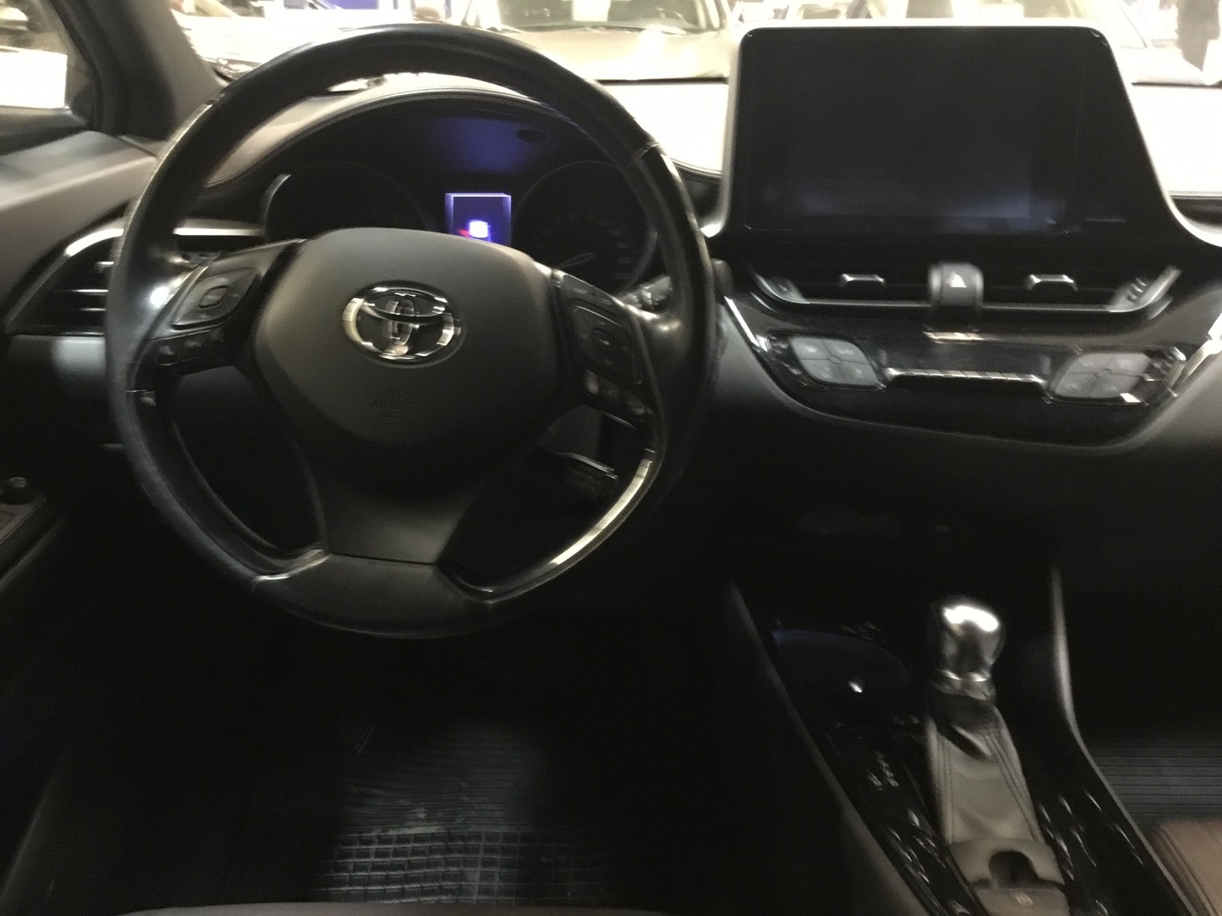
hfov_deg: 58.4
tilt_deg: -21.6
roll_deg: +0.0
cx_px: 611
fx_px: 1094
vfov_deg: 45.4
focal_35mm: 31
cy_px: 458
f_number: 2.4
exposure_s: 1/15
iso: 400
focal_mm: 3.3
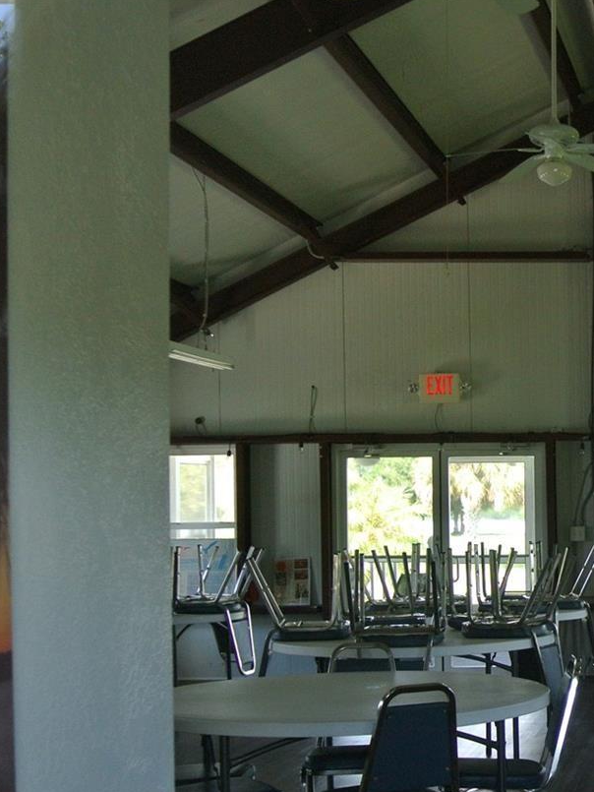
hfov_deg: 20.7
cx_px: 757
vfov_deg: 29.7
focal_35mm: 65
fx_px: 1487
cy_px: 505
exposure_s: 1/60
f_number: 3.8
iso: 360
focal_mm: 12.7
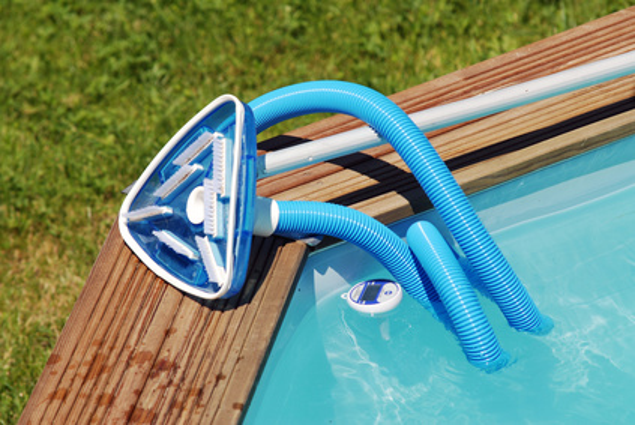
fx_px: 5297
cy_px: 212
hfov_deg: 6.9
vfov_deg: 4.6
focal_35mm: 300
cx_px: 318
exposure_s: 1/1250
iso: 200
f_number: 5.6
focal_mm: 200
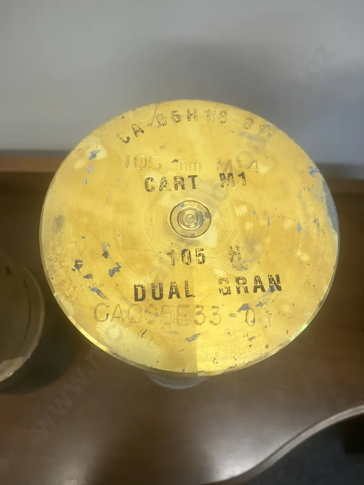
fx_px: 393
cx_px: 182
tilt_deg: -68.1
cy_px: 242
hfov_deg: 49.7
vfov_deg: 63.4
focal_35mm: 28
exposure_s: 1/50
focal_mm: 3.99
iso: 250
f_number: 1.8
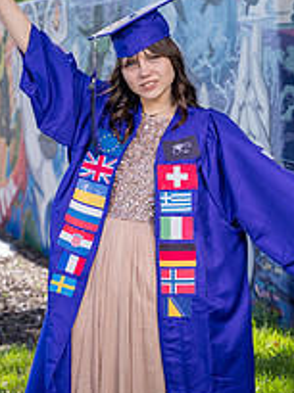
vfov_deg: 13.4
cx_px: 190
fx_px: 1681
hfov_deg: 10.0
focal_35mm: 148
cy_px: 192
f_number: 4
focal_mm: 70
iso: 250
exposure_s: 1/500
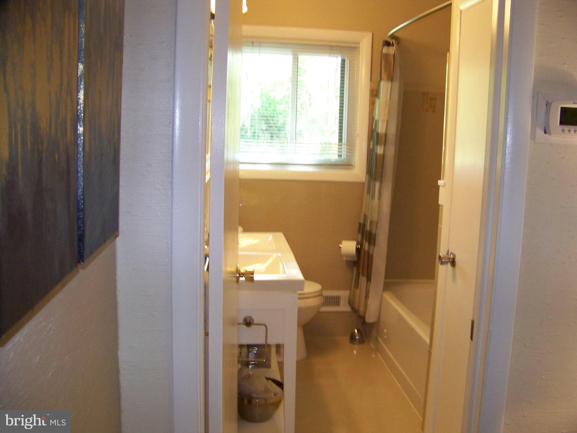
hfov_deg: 51.4
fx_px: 600
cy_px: 216
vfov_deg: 39.7
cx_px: 288
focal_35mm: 36
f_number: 2.8
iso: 200
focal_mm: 5.85
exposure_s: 1/30
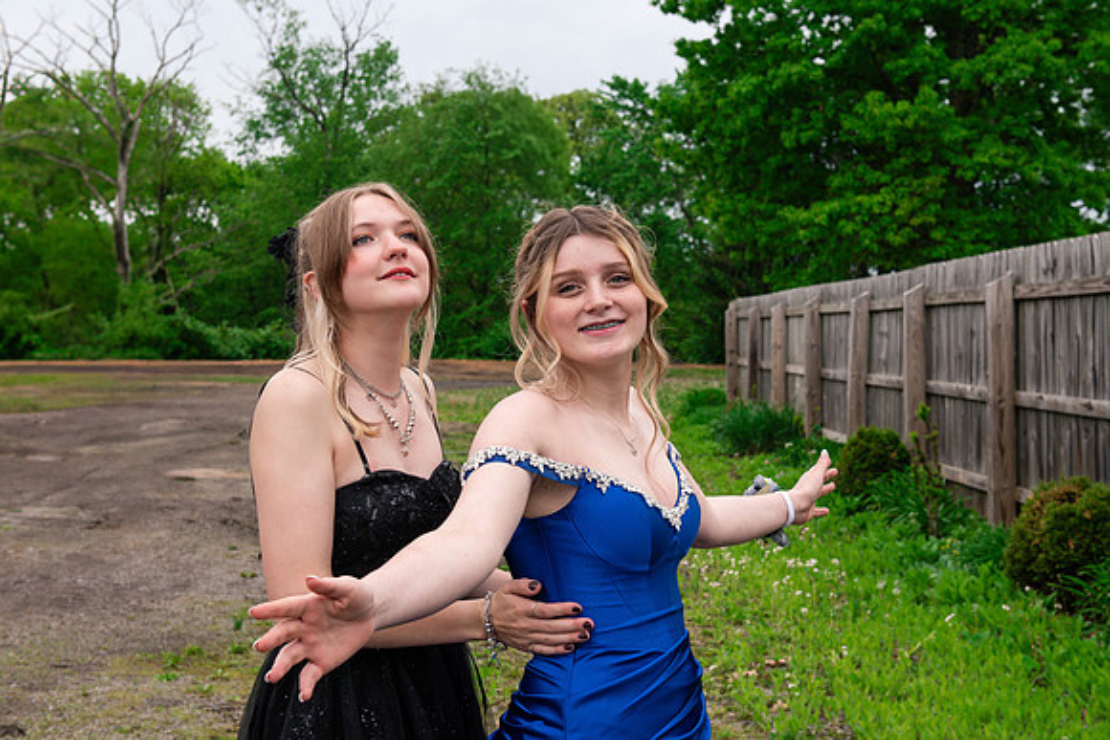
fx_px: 1698
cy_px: 330
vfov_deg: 24.6
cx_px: 584
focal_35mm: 55
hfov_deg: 36.2
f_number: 8
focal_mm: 48
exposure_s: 1/250
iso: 500
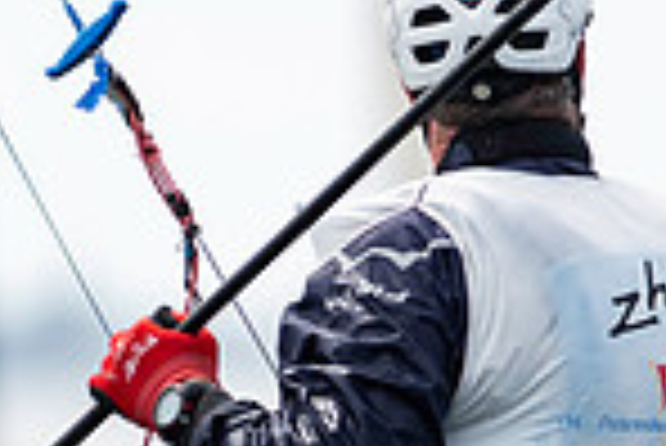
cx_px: 144
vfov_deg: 0.8
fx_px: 32573
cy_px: 822
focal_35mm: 1759
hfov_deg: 1.2
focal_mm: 300
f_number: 5
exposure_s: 1/4000
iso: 400
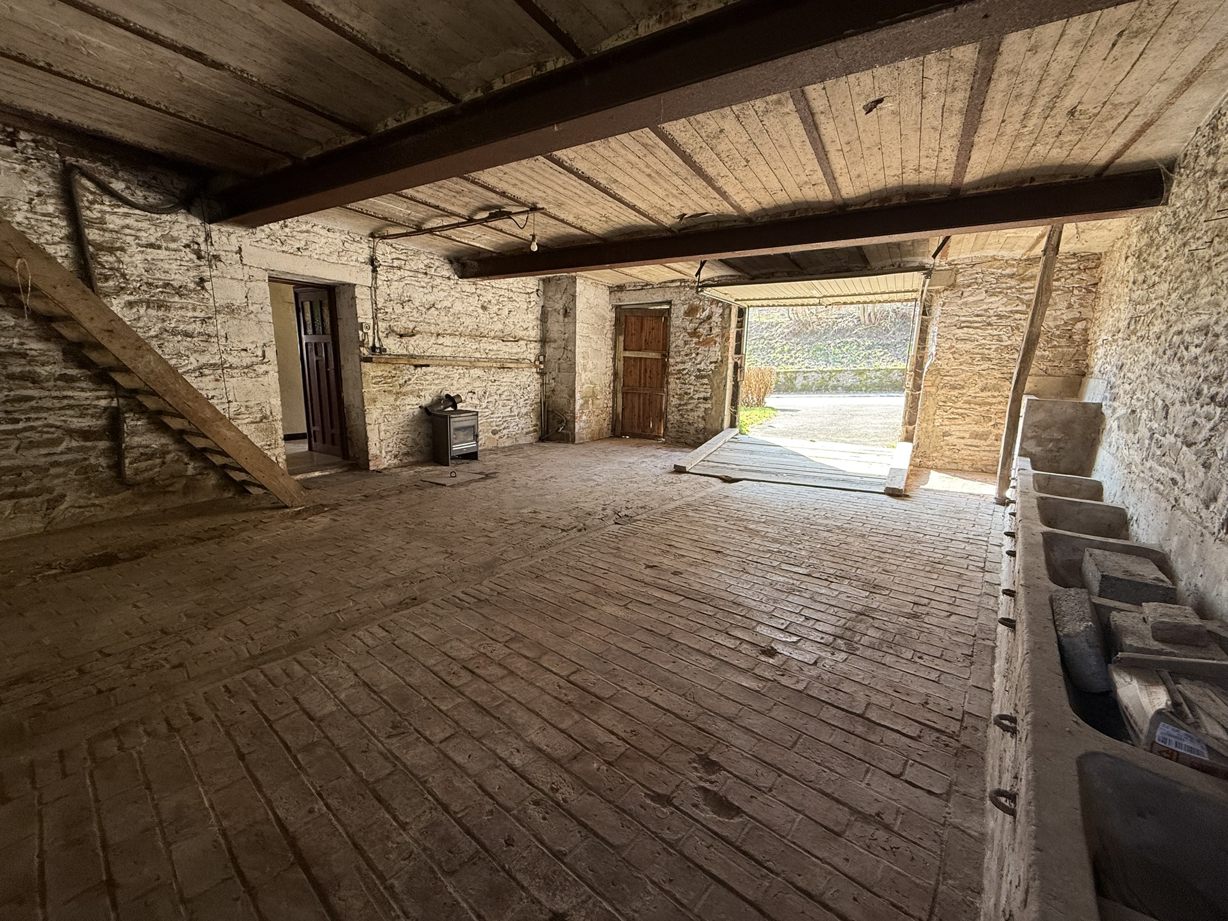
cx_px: 614
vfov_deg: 85.7
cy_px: 460
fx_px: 497
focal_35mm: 14
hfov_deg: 102.1
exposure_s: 1/99
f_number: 2.2
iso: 160
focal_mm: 2.22
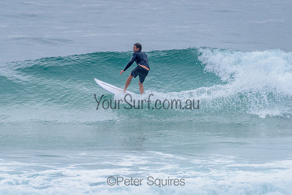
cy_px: 97
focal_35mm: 613
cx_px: 124
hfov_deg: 3.4
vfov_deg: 2.2
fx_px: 4972
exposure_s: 1/2000
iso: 1600
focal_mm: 500
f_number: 5.6
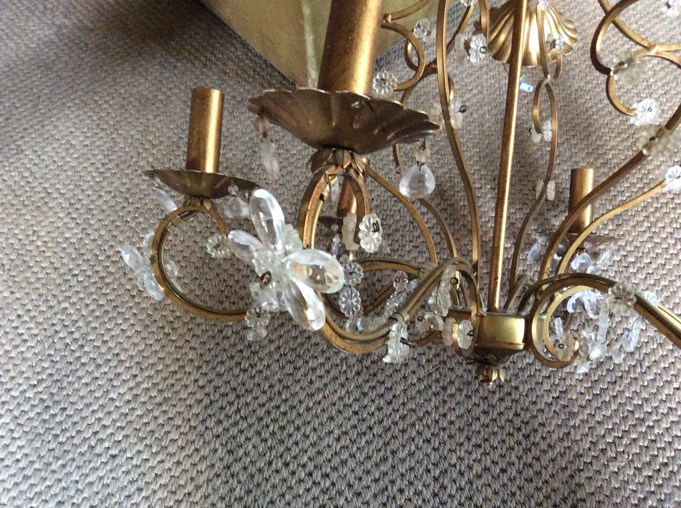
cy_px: 254
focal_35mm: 32
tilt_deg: -61.0
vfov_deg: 44.1
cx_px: 340
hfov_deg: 56.9
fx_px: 629
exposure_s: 1/17
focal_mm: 3.3
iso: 400
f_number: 2.4
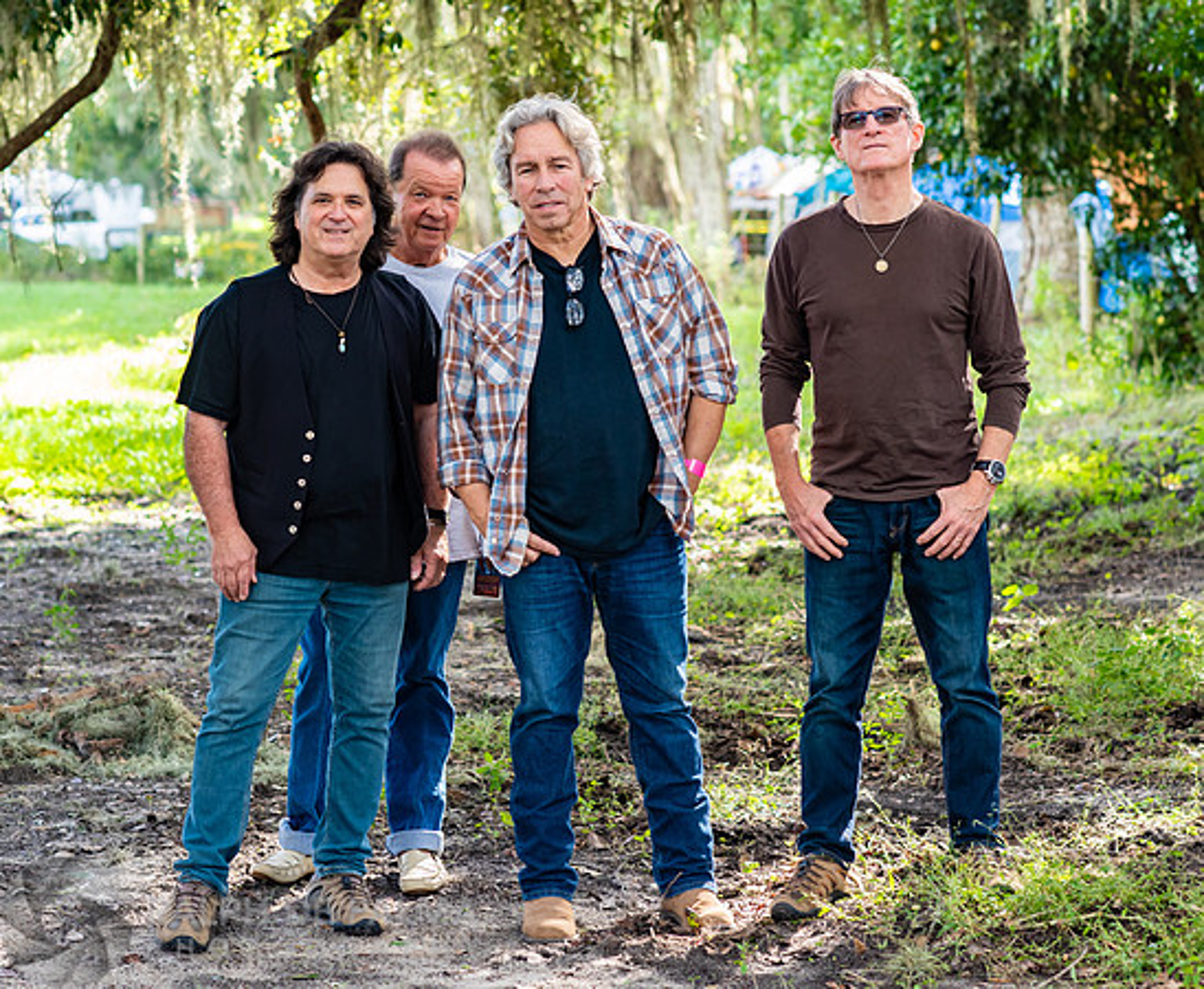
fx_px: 4221
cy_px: 393
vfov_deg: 13.4
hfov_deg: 16.2
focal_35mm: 117
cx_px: 593
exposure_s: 1/200
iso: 400
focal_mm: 85
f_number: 4
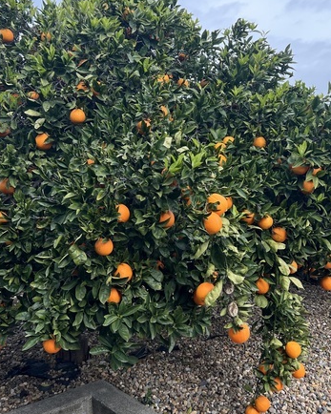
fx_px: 478
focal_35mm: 39
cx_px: 186
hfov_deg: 38.2
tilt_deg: -0.8
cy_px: 178
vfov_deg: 46.7
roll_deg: +0.7
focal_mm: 5.7
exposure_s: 1/1361
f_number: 1.5
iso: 50
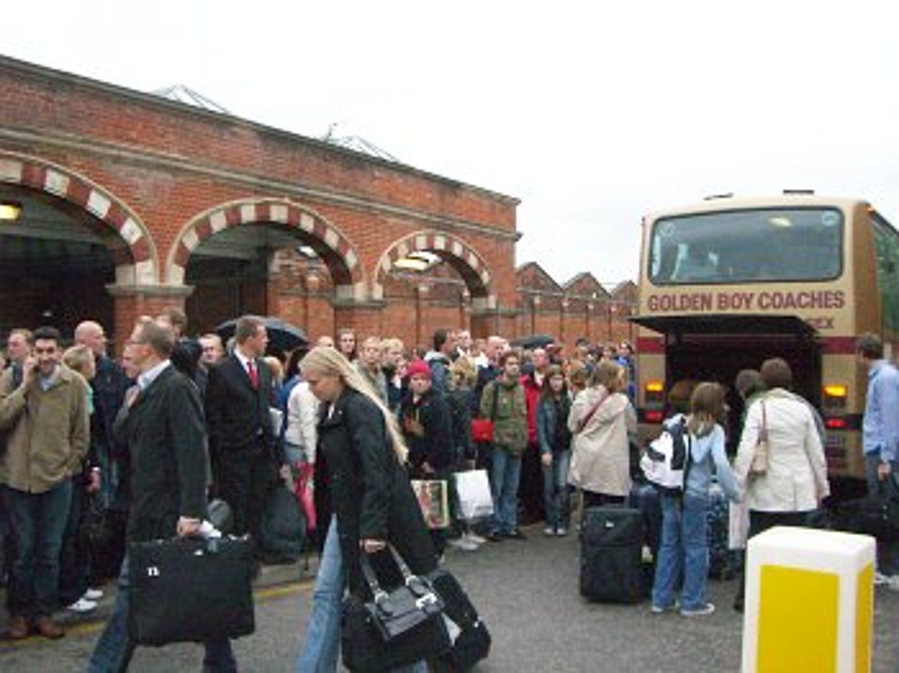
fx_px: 986
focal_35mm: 38
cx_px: 450
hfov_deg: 49.0
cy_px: 336
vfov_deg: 37.7
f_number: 4.3
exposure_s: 1/200
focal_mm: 6.2
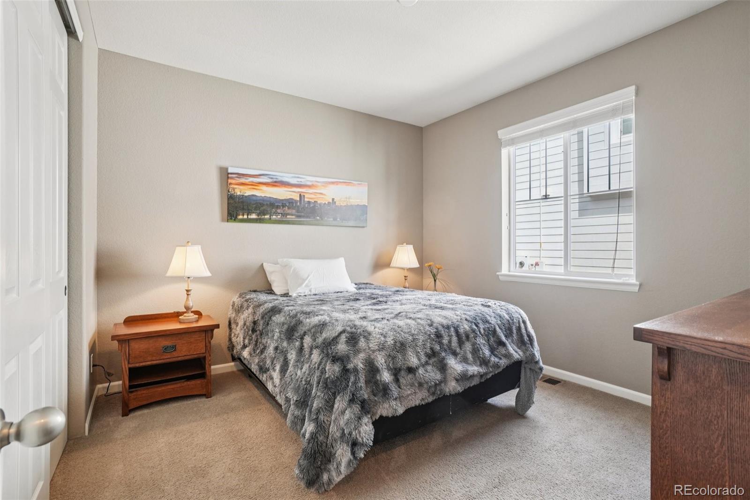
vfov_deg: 72.0
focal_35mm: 16
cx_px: 375
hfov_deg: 95.0
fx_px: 344
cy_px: 250
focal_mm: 11
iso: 400
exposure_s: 1/25
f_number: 8
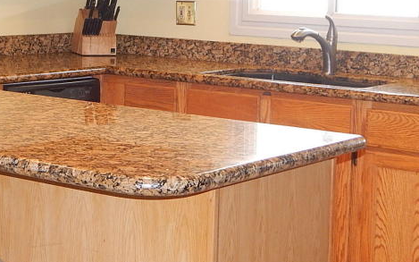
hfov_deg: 23.2
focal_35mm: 88
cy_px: 54
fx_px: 1005
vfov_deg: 14.8
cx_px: 78
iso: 220
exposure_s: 1/30
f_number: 3.4
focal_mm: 6.8
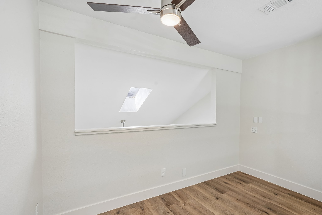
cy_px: 108
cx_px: 161
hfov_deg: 96.7
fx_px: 143
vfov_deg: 73.7
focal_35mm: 16
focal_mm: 16
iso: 400
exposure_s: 1/20
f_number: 8
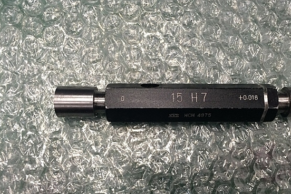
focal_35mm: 35
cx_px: 168
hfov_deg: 54.2
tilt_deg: -82.2
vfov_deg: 37.8
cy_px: 112
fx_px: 283
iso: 125
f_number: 2.2
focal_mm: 4.15
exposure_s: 1/30
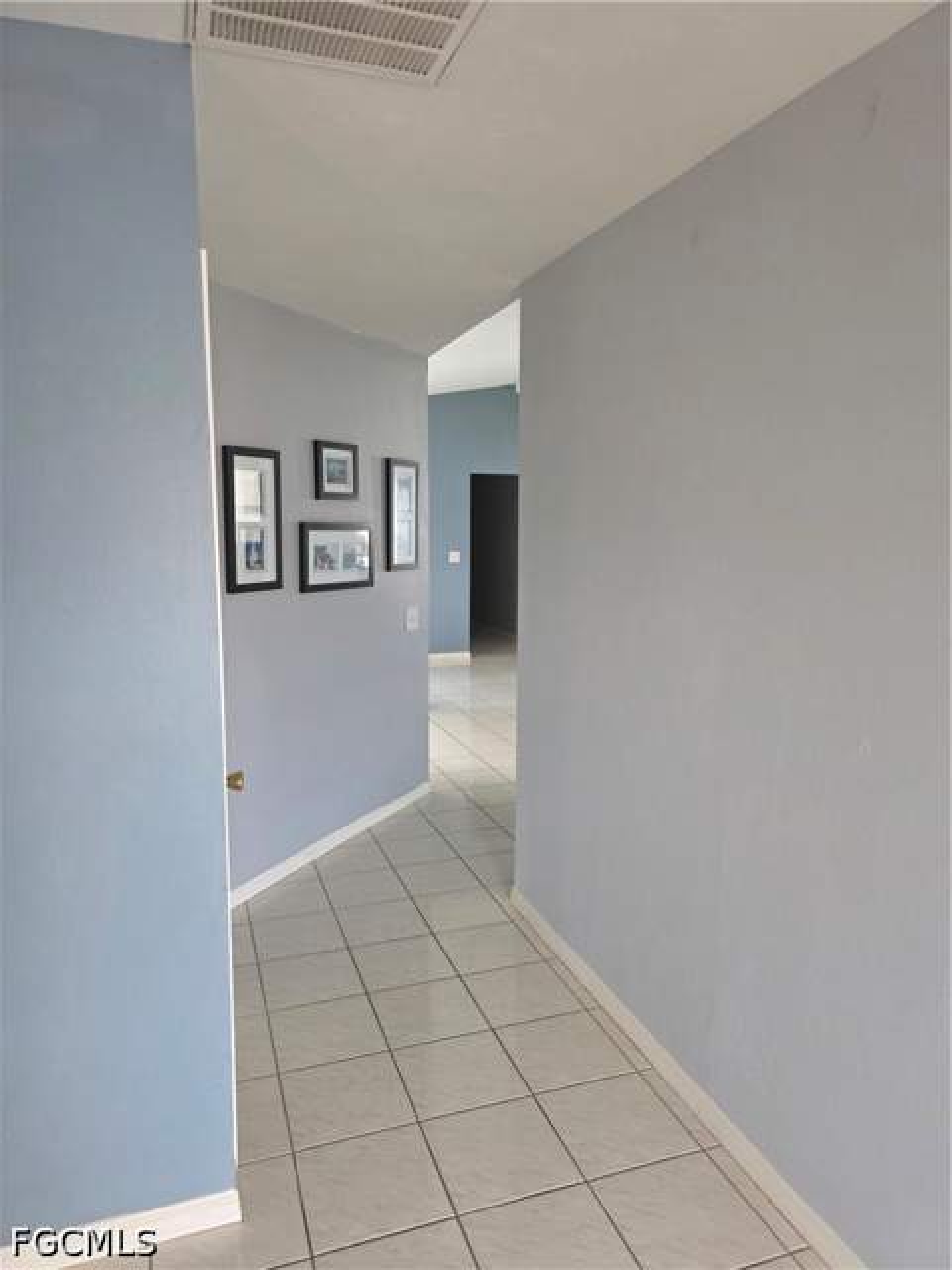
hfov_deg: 58.9
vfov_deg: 73.9
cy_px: 635
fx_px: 843
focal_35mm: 23
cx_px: 476
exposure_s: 1/120
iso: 320
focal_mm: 6.3
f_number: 1.7
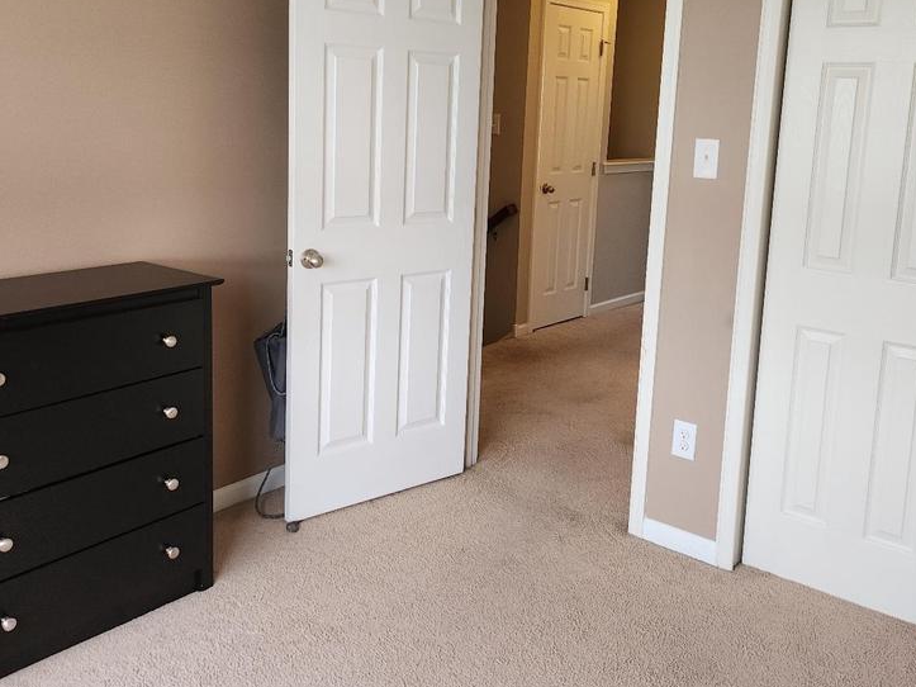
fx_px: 900
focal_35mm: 34
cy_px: 248
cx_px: 487
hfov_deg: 53.9
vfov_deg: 41.4
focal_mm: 5
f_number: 1.8
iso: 80
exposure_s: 1/120
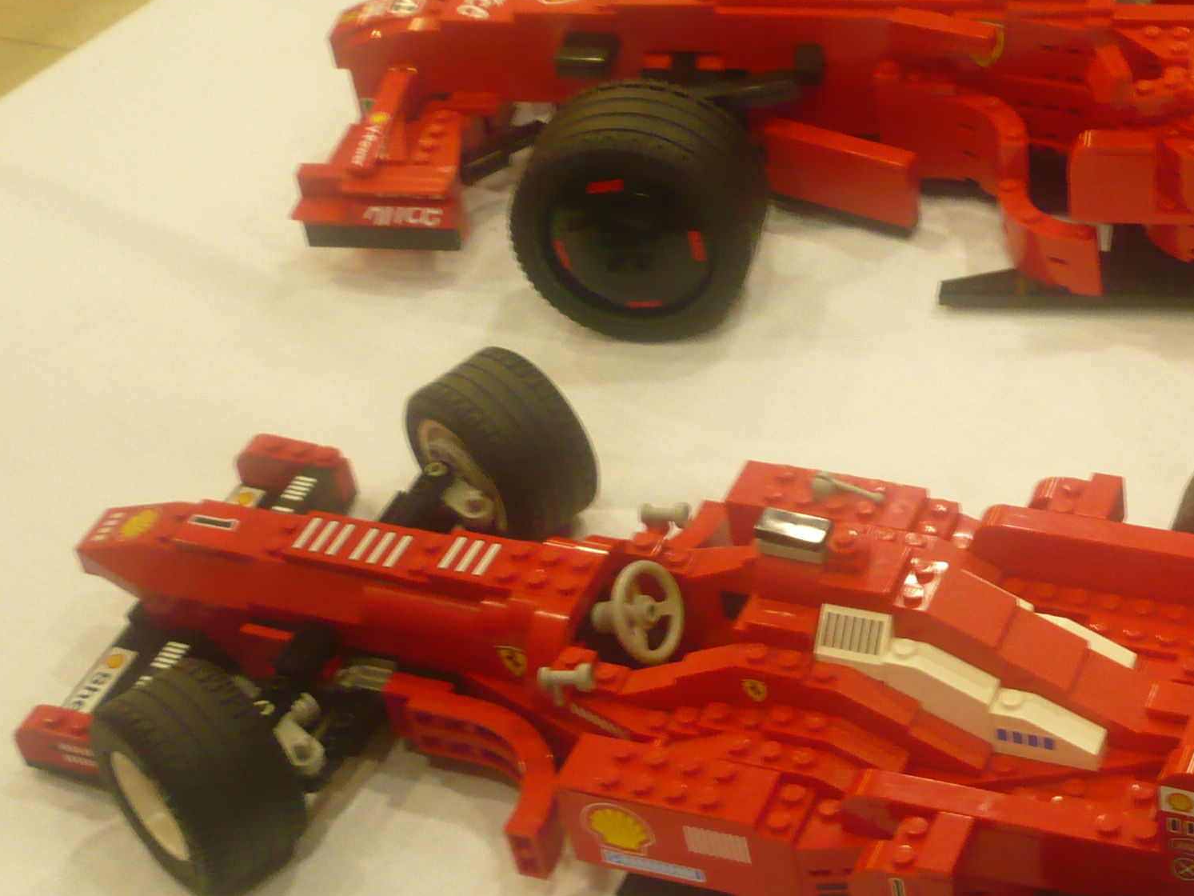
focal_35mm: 72
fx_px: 2484
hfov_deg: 26.1
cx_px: 1084
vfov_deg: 20.4
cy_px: 540
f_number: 2.8
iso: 200
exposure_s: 1/13
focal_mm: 5.8
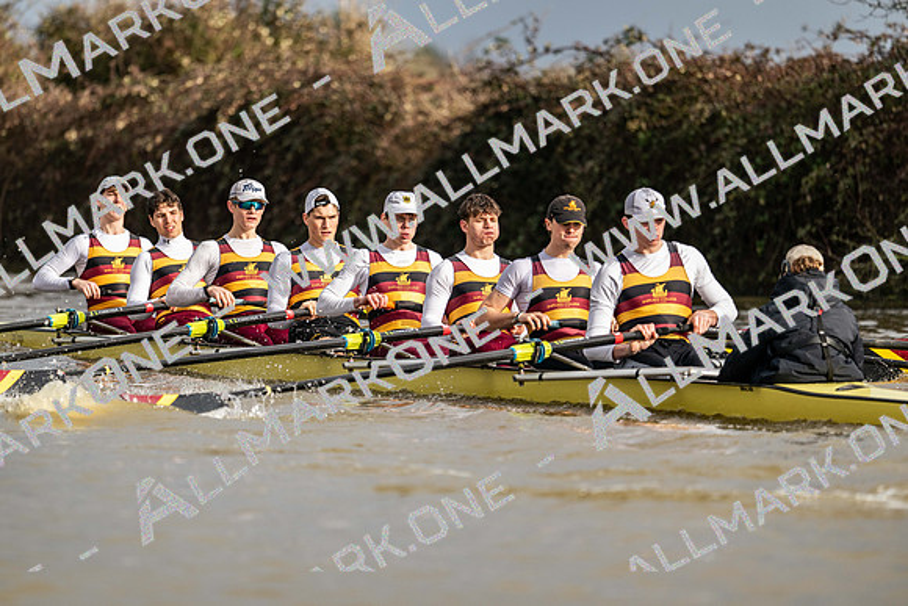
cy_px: 303
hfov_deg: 5.2
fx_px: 10091
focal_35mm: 400
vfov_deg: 3.4
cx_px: 454
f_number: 4.5
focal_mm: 400
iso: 280
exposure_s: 1/1600
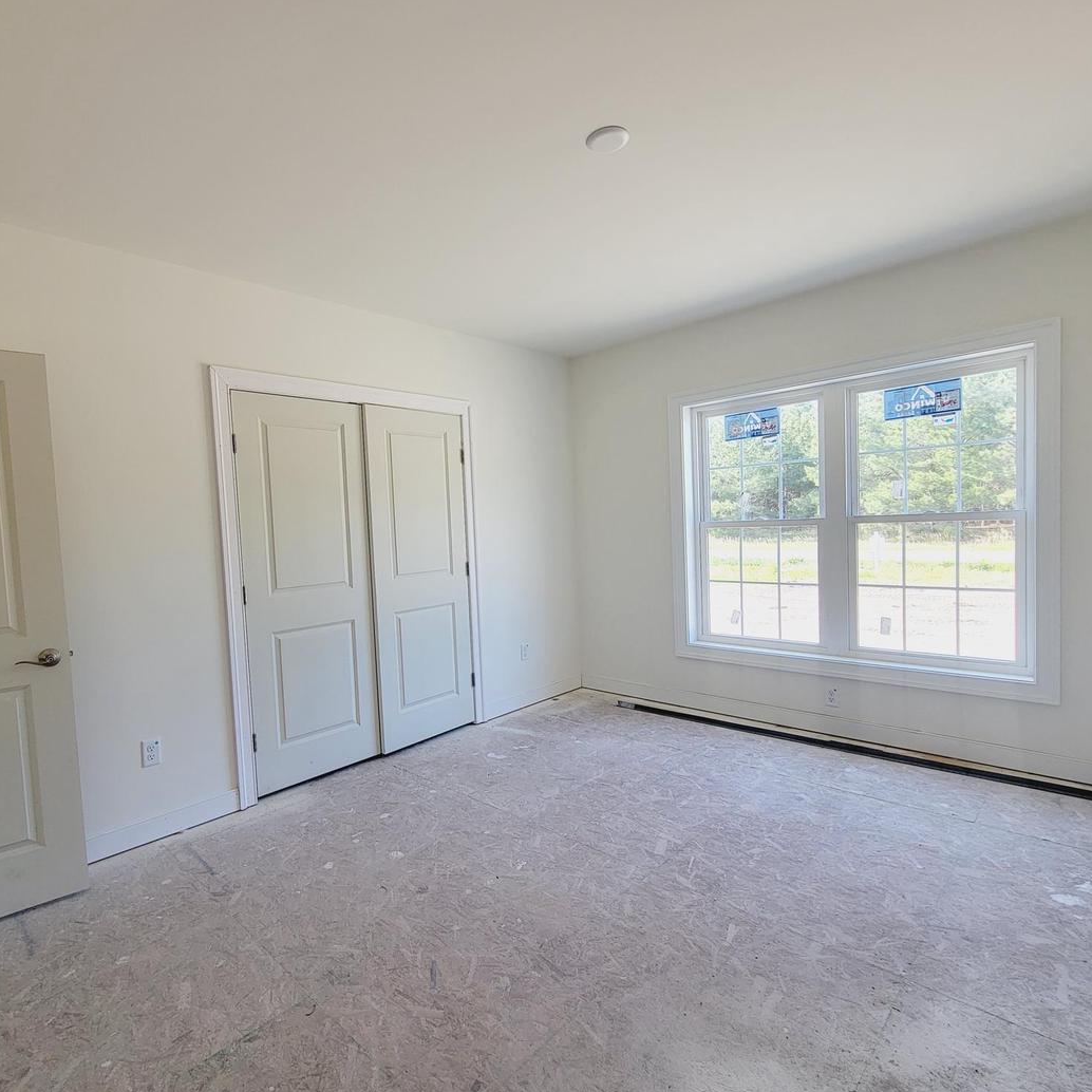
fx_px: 571
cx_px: 469
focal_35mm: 16
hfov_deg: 86.9
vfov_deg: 87.4
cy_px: 550
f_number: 2.2
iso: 80
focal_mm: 2.2
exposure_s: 1/120
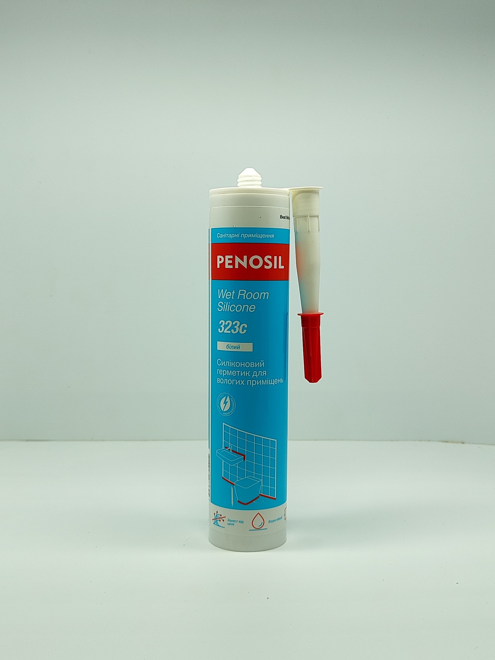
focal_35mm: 24
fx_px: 458
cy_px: 330
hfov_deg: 56.8
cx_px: 248
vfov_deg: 71.6
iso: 125
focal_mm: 5.89
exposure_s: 1/200
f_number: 1.89
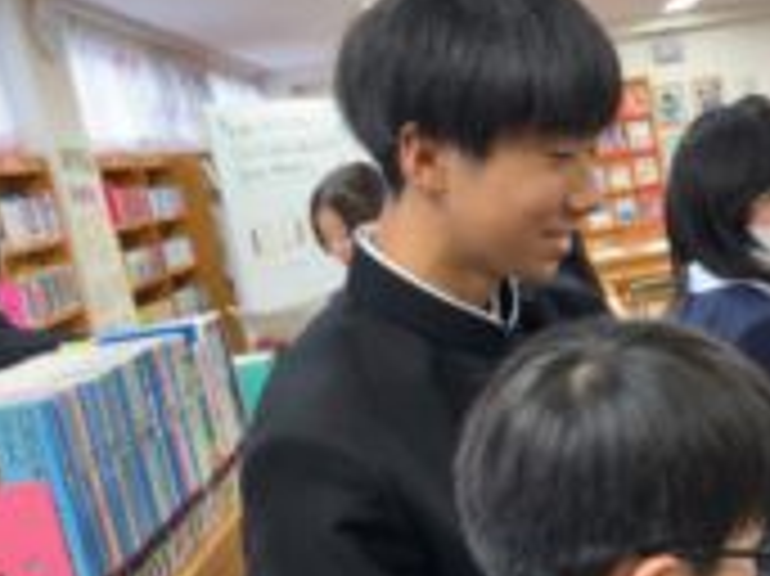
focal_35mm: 59
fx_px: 1311
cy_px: 441
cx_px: 720
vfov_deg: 24.5
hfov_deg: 30.9
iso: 160
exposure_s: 1/60
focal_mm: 3.99
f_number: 1.8
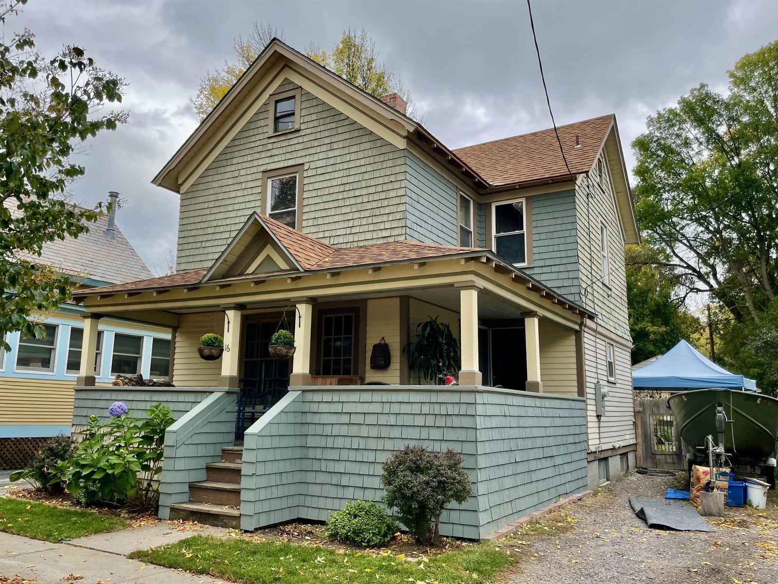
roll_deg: -0.3
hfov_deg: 67.3
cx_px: 389
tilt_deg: +10.1
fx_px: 584
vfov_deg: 53.1
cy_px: 292
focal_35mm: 26
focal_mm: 4.2
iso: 32
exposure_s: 1/515
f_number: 1.6
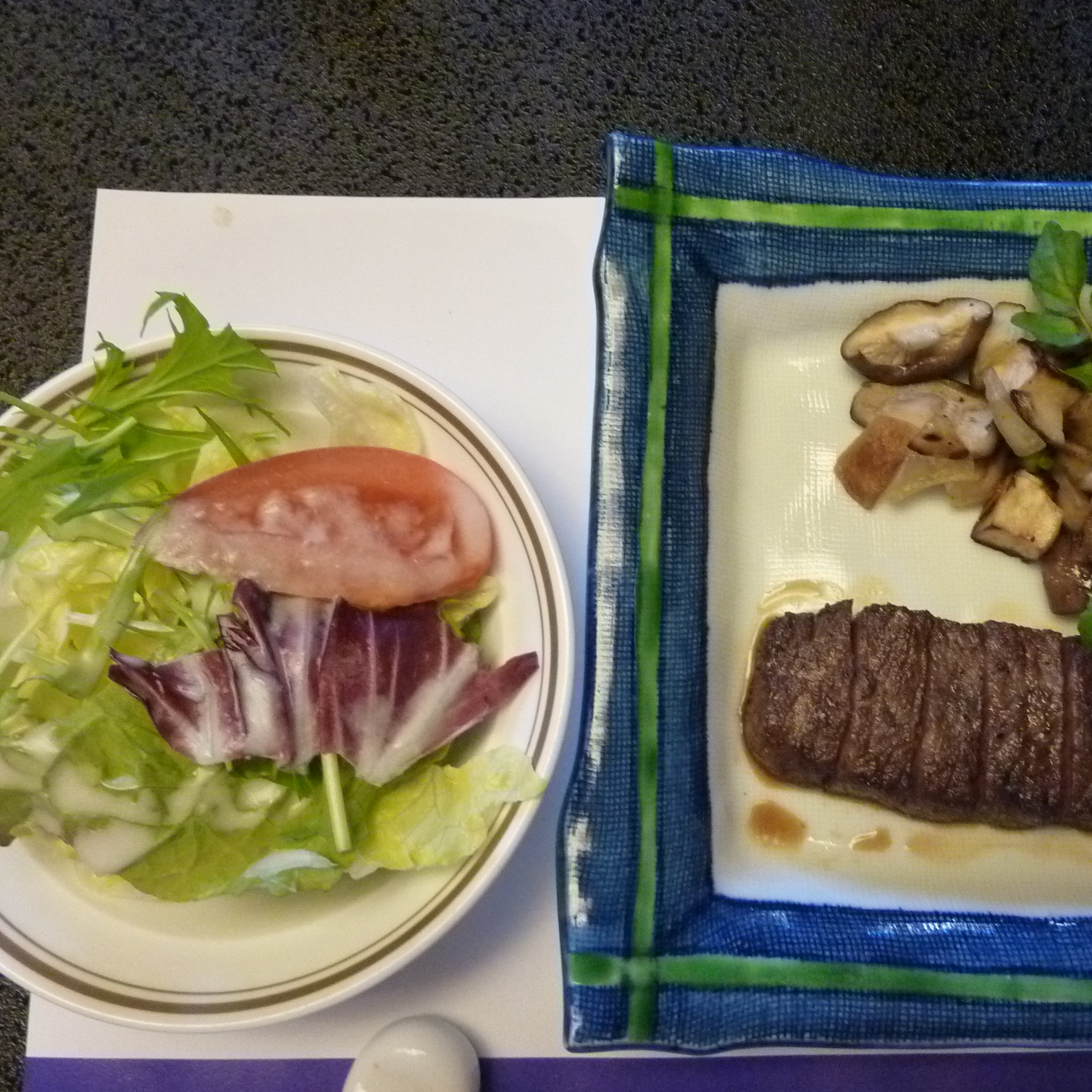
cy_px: 553
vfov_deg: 54.0
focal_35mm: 30
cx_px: 696
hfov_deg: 53.3
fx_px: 1071
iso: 800
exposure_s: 1/50
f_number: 3.3
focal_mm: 4.1
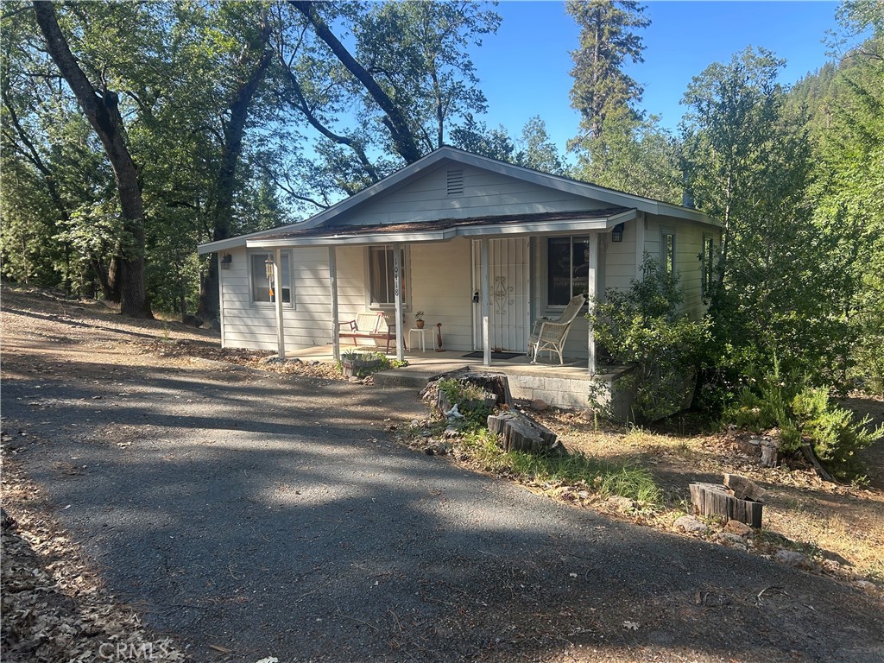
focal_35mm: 26
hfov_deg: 67.3
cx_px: 442
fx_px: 664
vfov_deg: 53.1
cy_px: 332
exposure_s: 1/718
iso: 50
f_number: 1.5
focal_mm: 5.7
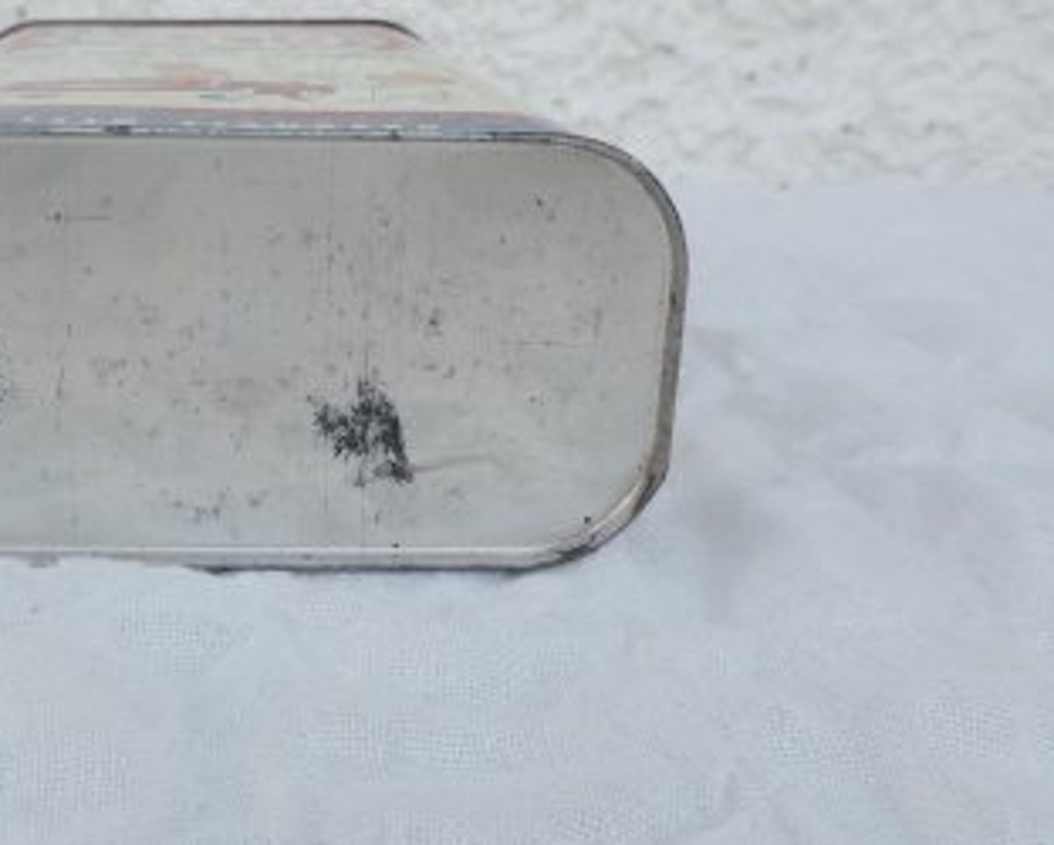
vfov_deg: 33.2
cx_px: 213
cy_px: 301
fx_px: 1405
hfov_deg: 39.5
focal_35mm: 45
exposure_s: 1/30
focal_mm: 4.3
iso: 90
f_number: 3
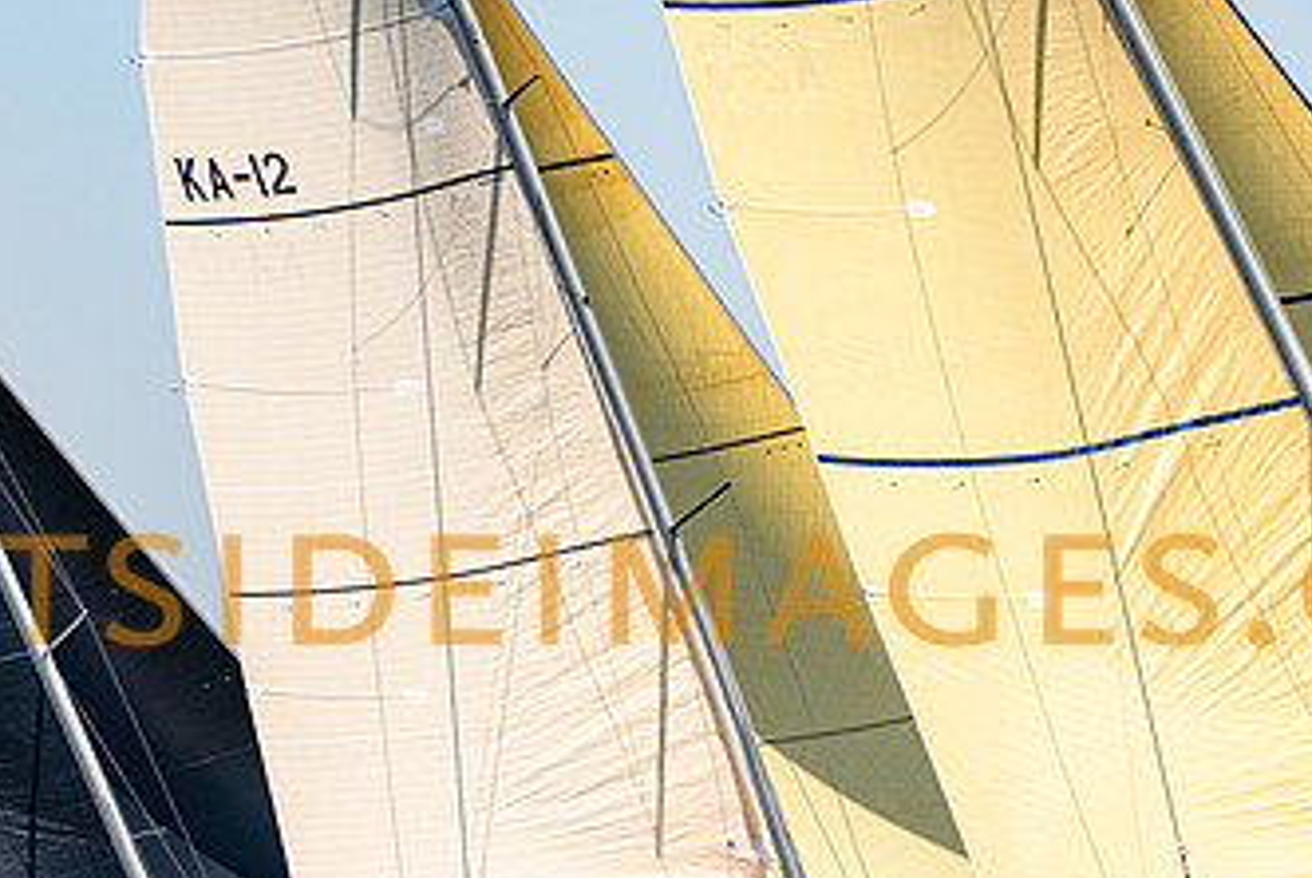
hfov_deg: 3.9
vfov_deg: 2.6
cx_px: 565
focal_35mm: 524
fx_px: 19113
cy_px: 564
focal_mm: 200
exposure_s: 1/3200
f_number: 5
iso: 400
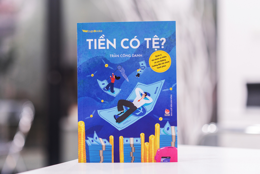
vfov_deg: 24.6
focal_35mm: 55
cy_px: 87
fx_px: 397
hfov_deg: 36.2
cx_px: 130
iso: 250
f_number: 2.2
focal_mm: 55
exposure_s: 1/125
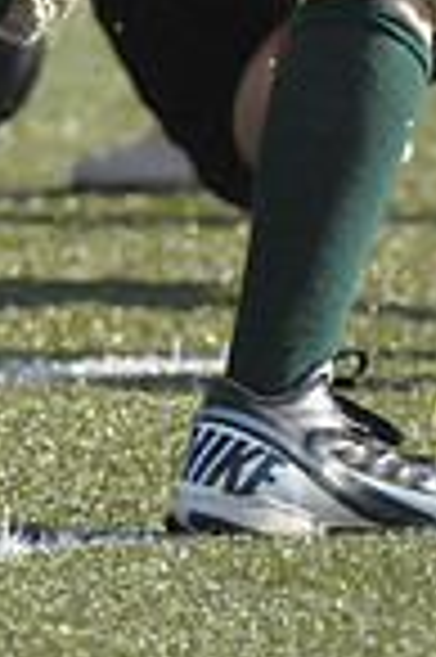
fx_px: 30463
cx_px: -52
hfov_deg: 0.8
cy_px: -585
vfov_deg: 1.2
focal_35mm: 1673
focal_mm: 280
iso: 1600
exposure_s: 1/5000
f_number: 4
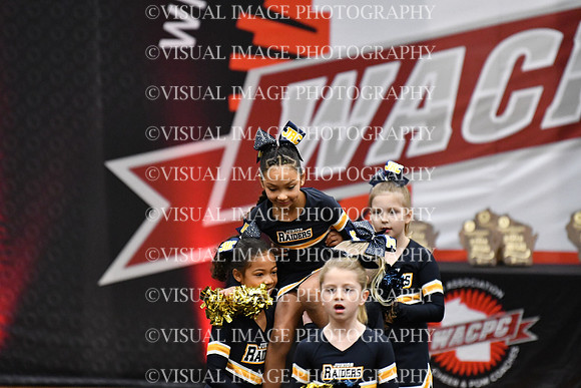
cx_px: 290
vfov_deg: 4.6
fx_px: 4843
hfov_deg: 6.9
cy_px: 194
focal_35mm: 300
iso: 5000
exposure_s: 1/800
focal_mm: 200
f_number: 2.8
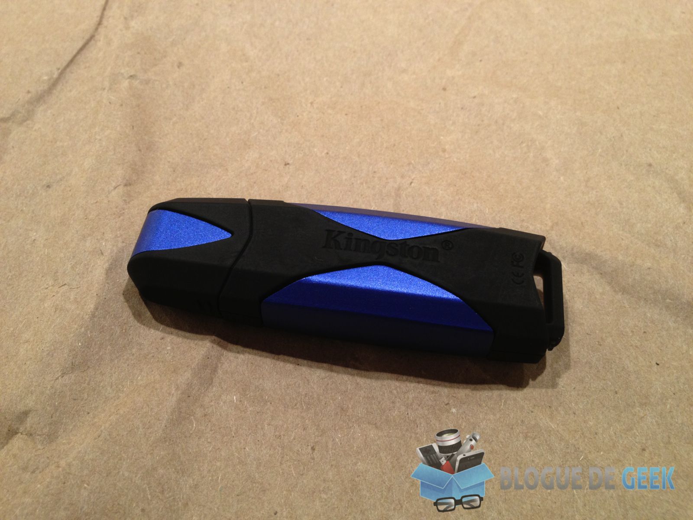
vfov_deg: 40.7
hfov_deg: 52.6
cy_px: 260
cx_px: 346
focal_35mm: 35
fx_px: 701
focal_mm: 4.28
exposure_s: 1/20
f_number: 2.4
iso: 100
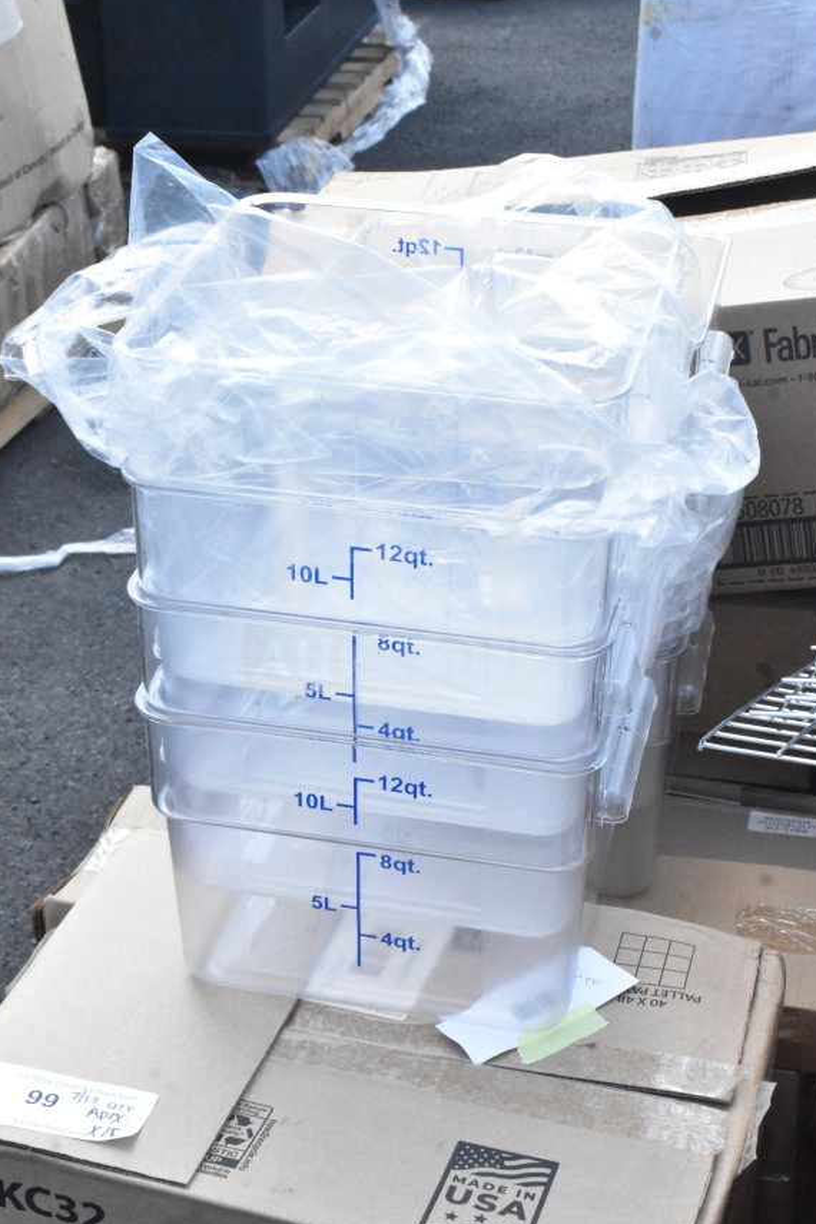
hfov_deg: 22.3
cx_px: 402
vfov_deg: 32.9
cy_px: 579
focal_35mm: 61
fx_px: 2074
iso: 6400
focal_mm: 38
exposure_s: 1/1250
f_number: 18
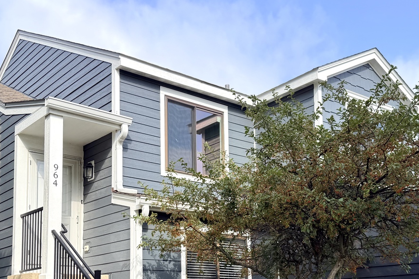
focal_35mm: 41
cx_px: 251
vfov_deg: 32.1
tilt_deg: +7.2
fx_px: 477
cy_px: 201
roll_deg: -0.1
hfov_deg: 47.2
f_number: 1.78
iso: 80
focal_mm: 6.76
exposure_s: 1/2053
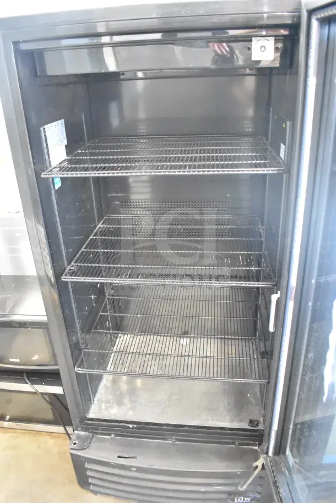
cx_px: 168
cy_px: 252
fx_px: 378
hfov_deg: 47.9
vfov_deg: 67.4
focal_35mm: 27
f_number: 3.5
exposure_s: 1/30
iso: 20000
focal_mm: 18
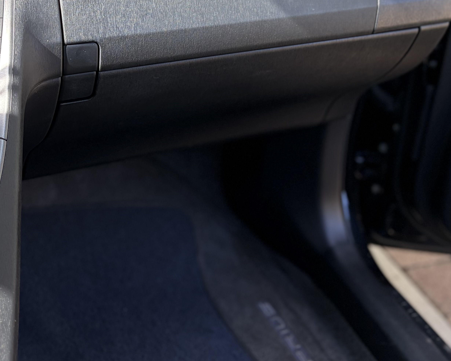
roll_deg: -1.7
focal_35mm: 59
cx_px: 157
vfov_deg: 24.9
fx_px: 788
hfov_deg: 31.7
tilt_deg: -18.5
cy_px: 21
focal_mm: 5.96
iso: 50
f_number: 1.6
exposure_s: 1/217
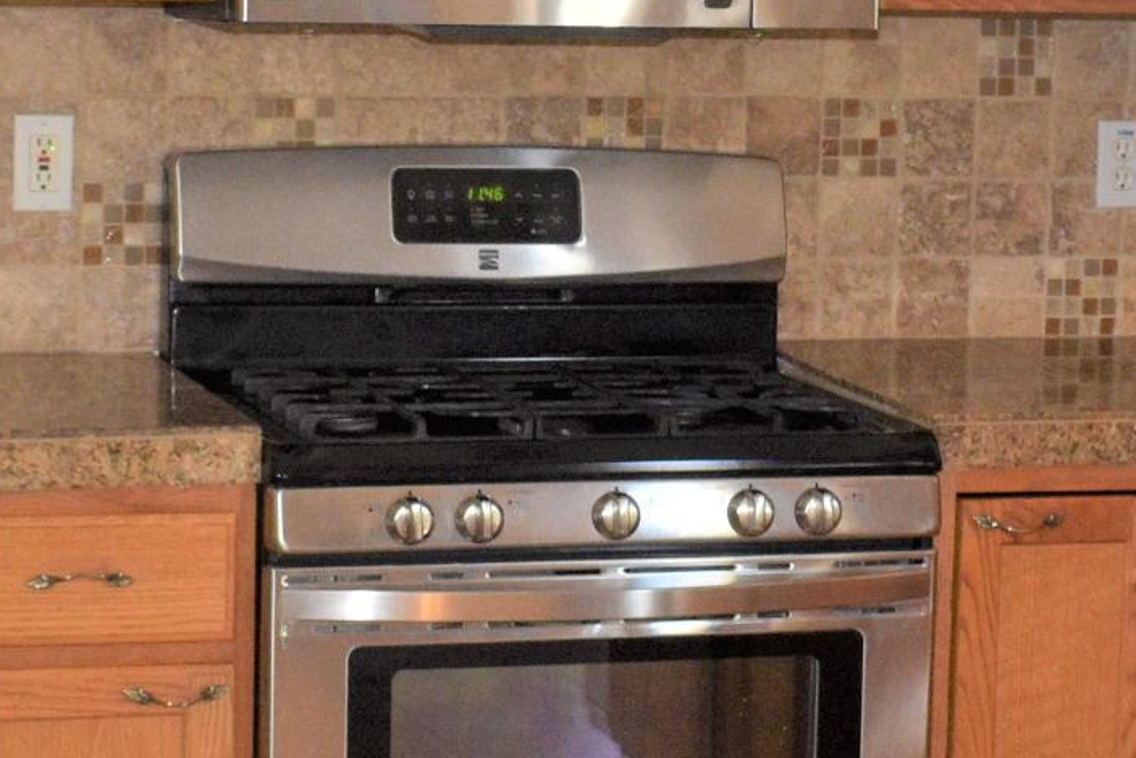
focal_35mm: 128
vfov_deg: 10.7
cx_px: 643
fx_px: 4040
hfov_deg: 16.0
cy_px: 386
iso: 900
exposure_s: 1/60
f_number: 4
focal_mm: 20
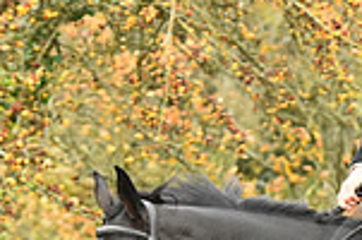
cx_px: 518
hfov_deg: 4.4
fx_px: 4706
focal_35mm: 469
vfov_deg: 2.9
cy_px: 336
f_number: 5.6
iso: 6400
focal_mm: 122
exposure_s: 1/1250
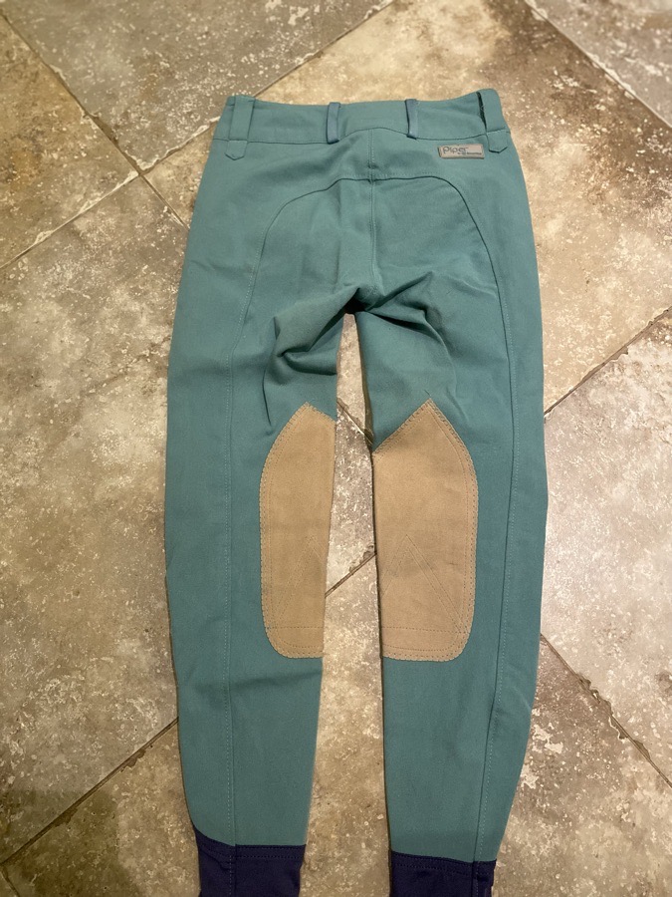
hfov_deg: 53.1
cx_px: 336
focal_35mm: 26
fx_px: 673
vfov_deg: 67.3
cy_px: 448
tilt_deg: -74.3
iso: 500
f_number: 1.8
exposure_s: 1/60
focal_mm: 4.25
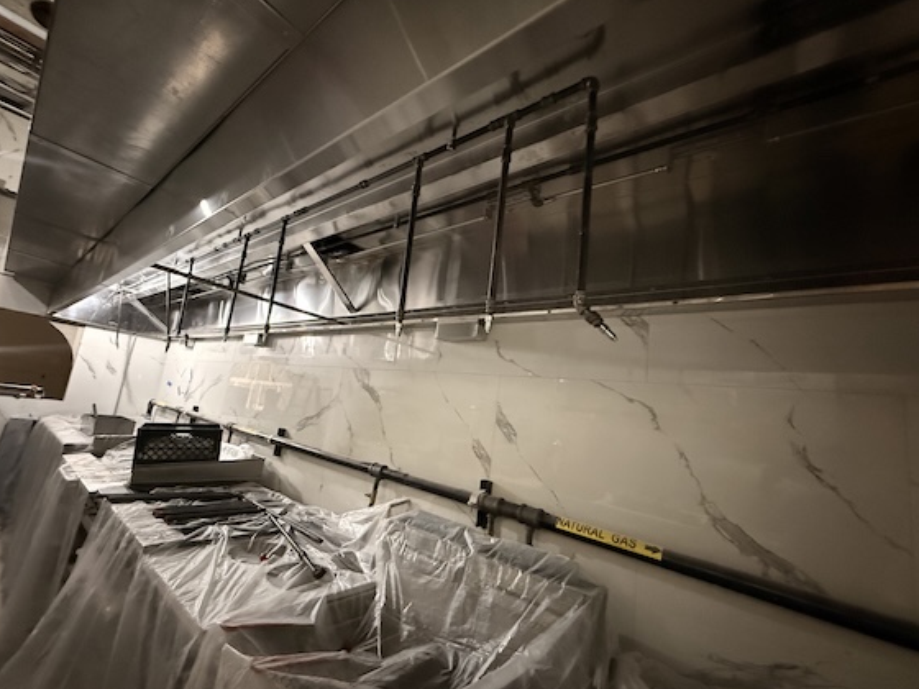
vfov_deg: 81.7
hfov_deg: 98.1
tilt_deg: +9.7
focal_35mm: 15
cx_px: 432
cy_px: 348
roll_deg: -7.6
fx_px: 398
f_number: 2.2
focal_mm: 2.22
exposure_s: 1/40
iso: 1250
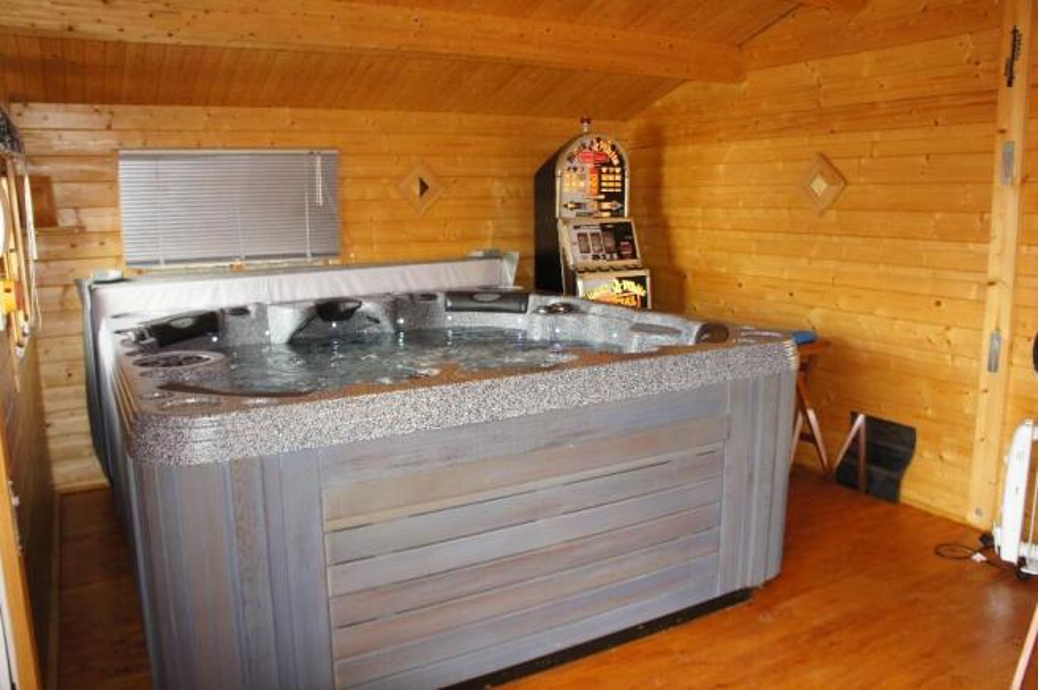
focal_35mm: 27
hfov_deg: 67.4
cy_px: 345
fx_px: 778
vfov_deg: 47.8
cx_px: 519
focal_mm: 18
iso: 400
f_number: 3.5
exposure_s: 1/60
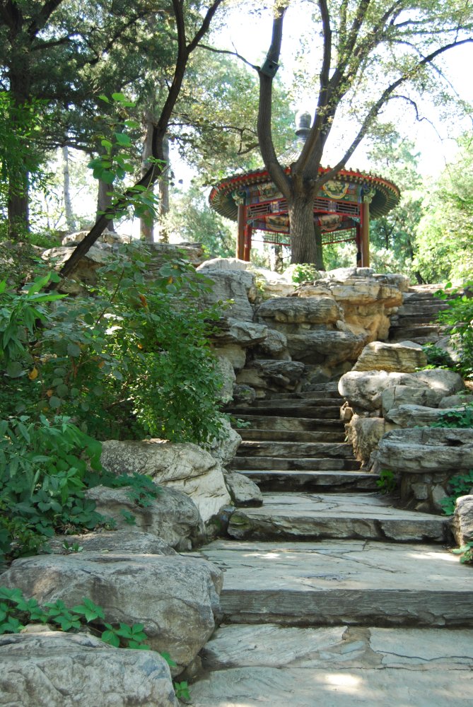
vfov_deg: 46.4
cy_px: 354
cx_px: 236
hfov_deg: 32.0
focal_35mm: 42
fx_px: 826
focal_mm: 28
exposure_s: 1/50
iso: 200
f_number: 4.2
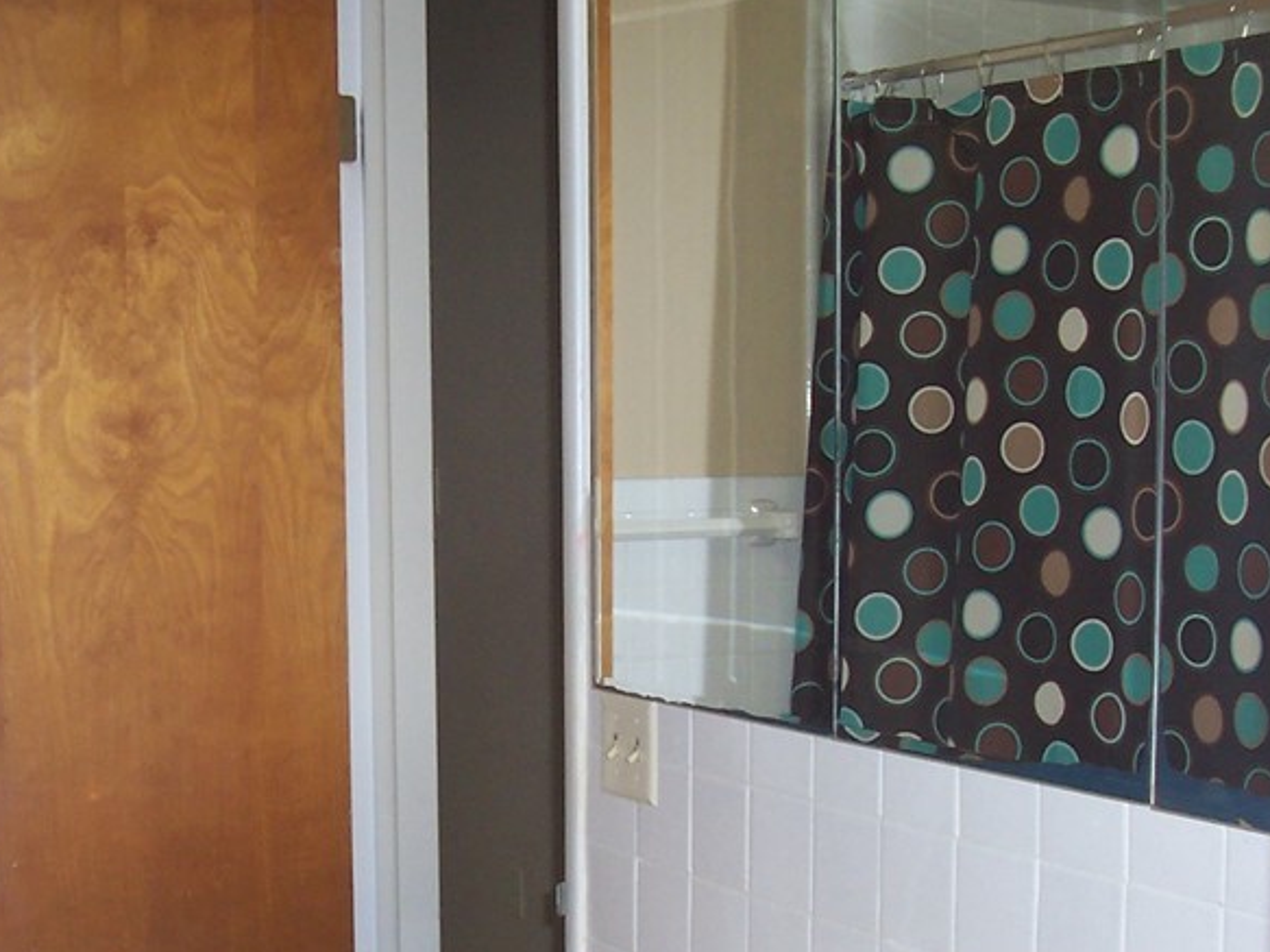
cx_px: 423
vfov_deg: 22.4
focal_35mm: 65
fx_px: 2384
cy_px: 693
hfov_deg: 29.6
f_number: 2.8
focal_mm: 5.6
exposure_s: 1/60
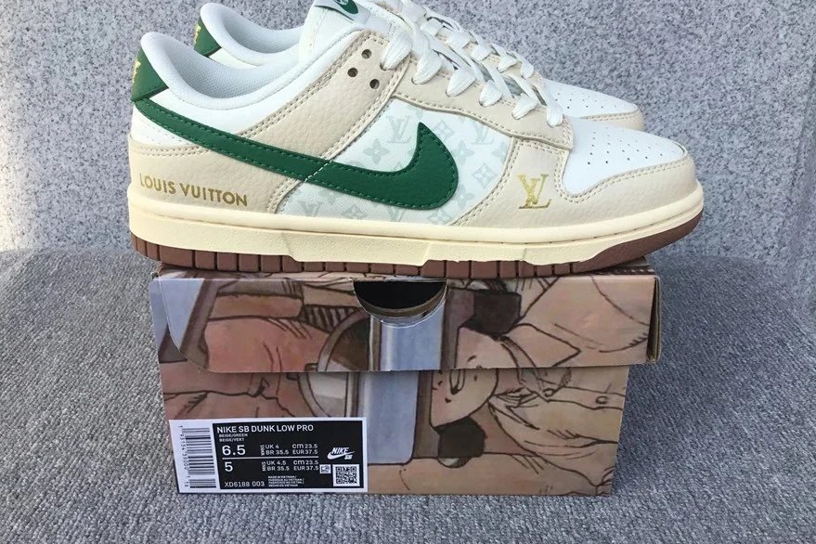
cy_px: 257
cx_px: 410
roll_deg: -0.2
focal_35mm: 33
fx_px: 748
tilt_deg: -22.7
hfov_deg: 57.2
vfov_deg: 40.0
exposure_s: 1/433
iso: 25
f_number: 2.4
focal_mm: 3.3
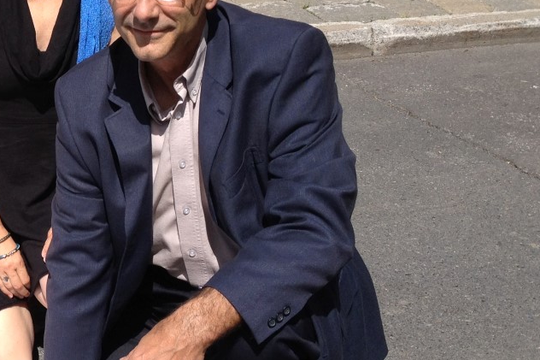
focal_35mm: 83
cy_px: 156
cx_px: -61
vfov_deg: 16.4
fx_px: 1245
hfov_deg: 23.0
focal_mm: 4.28
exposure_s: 1/1905
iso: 64
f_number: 2.4
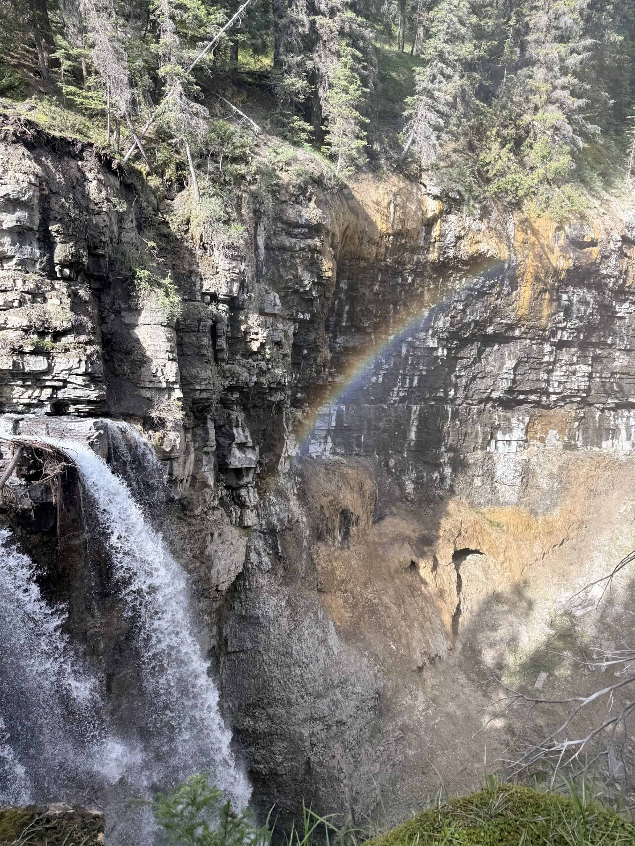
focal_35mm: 24
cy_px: 423
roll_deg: -4.5
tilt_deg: -17.9
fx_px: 587
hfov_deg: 56.8
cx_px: 318
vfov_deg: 71.6
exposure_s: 1/979
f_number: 1.78
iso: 80
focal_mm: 6.76
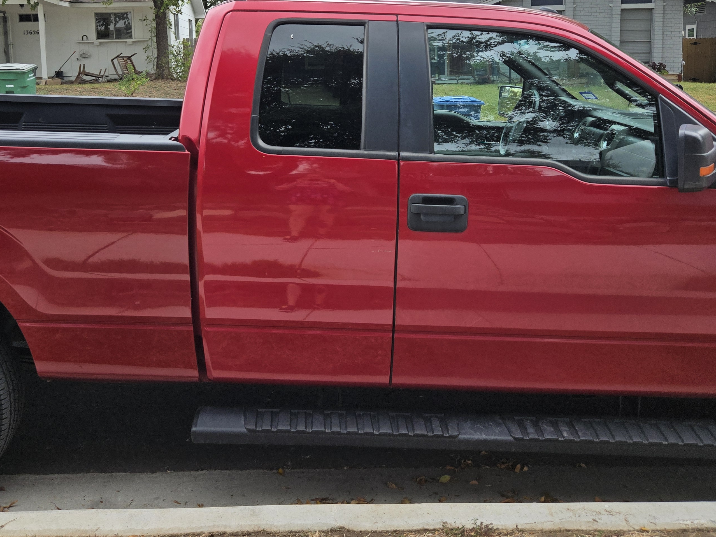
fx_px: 745
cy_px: 139
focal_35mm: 36
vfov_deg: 38.7
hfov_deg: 51.2
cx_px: 303
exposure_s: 1/1376
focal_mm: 5.4
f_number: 1.8
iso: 80
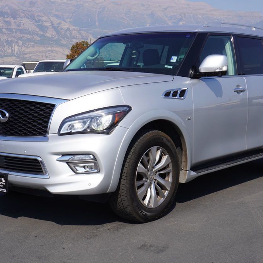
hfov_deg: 28.8
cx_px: 133
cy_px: 132
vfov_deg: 28.8
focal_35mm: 60
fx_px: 513
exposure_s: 1/160
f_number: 11
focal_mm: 31
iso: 100
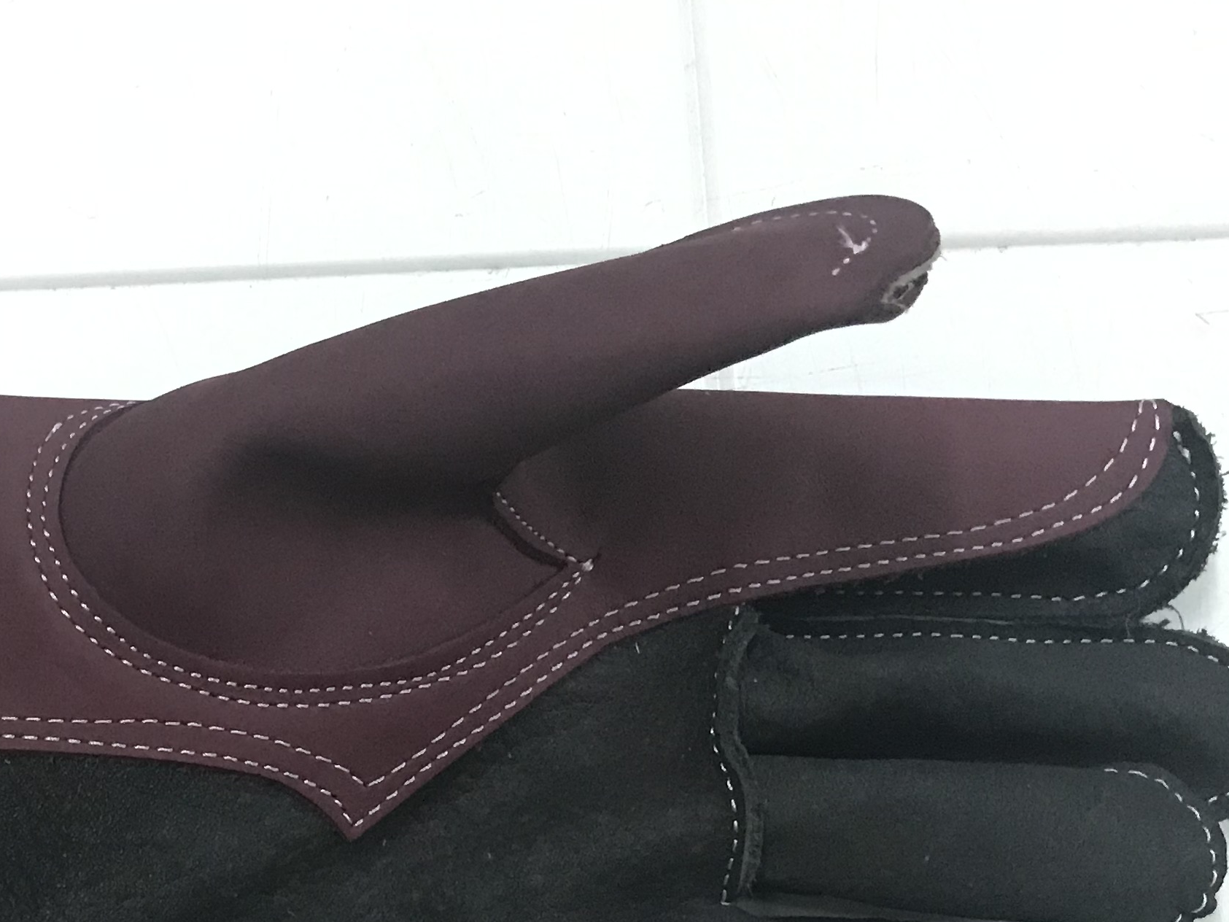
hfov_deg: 27.4
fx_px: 2379
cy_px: 757
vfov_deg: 21.6
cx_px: 13
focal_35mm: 67
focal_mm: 3.99
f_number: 1.8
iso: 100
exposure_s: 1/14
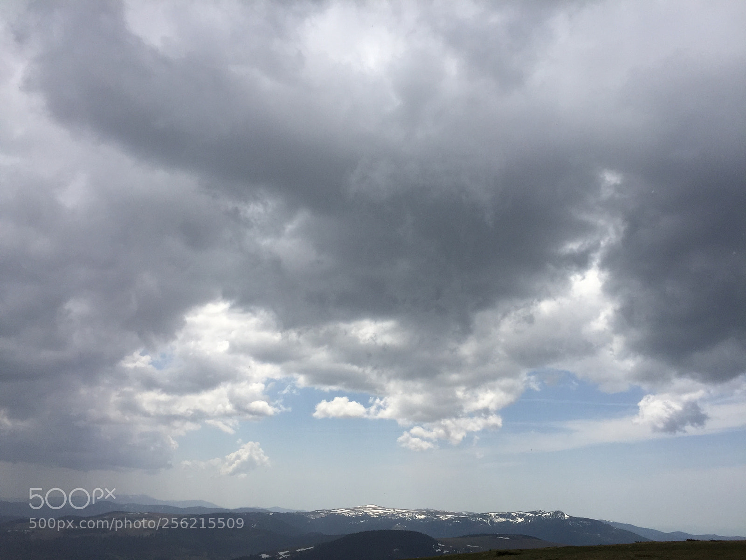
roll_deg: -3.6
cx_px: 373
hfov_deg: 61.7
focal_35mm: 29
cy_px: 280
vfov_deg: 48.2
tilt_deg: +18.9
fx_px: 625
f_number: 2.2
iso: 32
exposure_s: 1/4405
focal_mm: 4.15
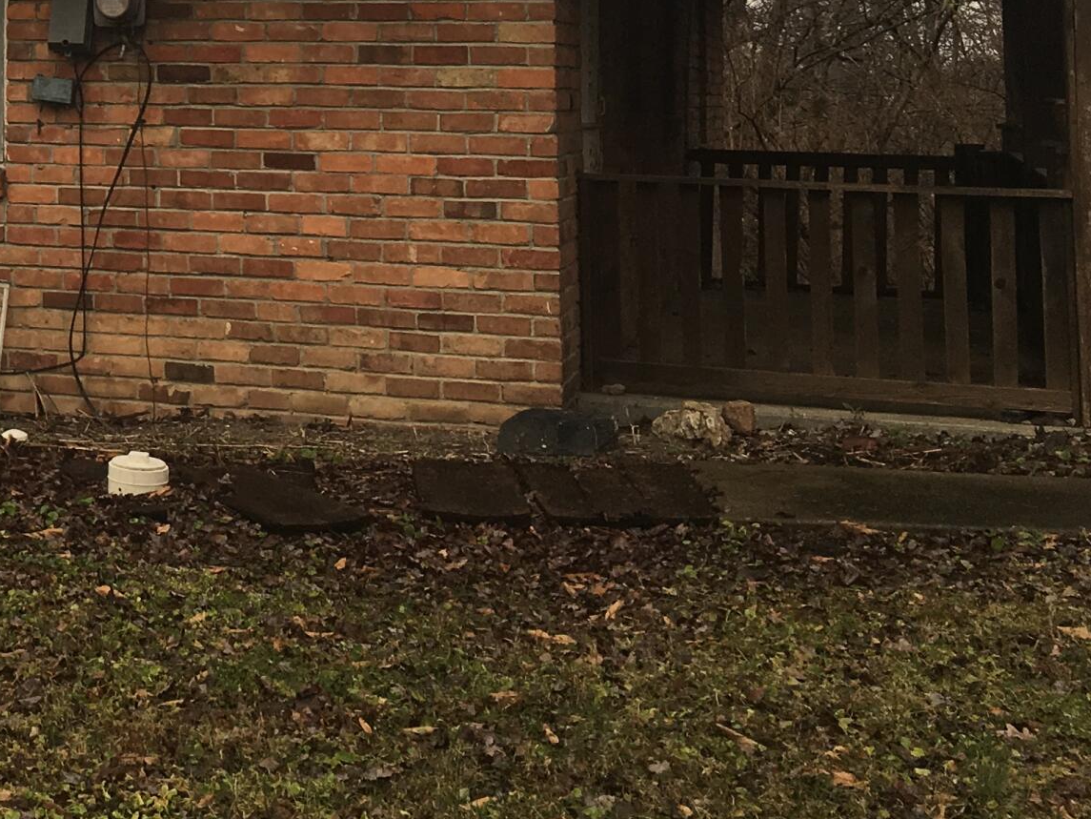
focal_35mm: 76
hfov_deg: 23.1
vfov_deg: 18.7
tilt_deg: +4.0
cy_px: -61
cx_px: -283
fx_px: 2396
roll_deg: -1.0
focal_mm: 4.15
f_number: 2.2
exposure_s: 1/171
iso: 25
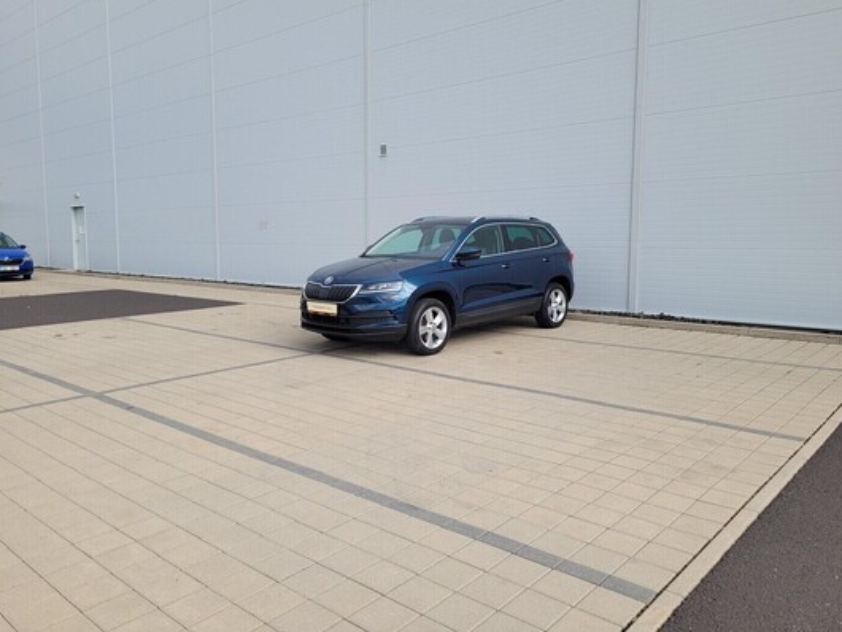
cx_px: 434
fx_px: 657
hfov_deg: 65.3
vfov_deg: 51.4
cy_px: 306
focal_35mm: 27
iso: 40
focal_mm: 5.4
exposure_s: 1/614
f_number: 1.8
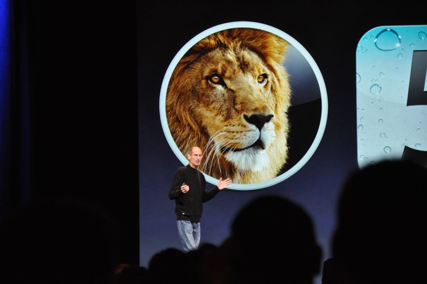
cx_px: 214
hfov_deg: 13.1
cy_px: 142
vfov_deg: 8.7
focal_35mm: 158
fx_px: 1866
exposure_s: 1/50
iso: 1600
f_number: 5.6
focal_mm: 105
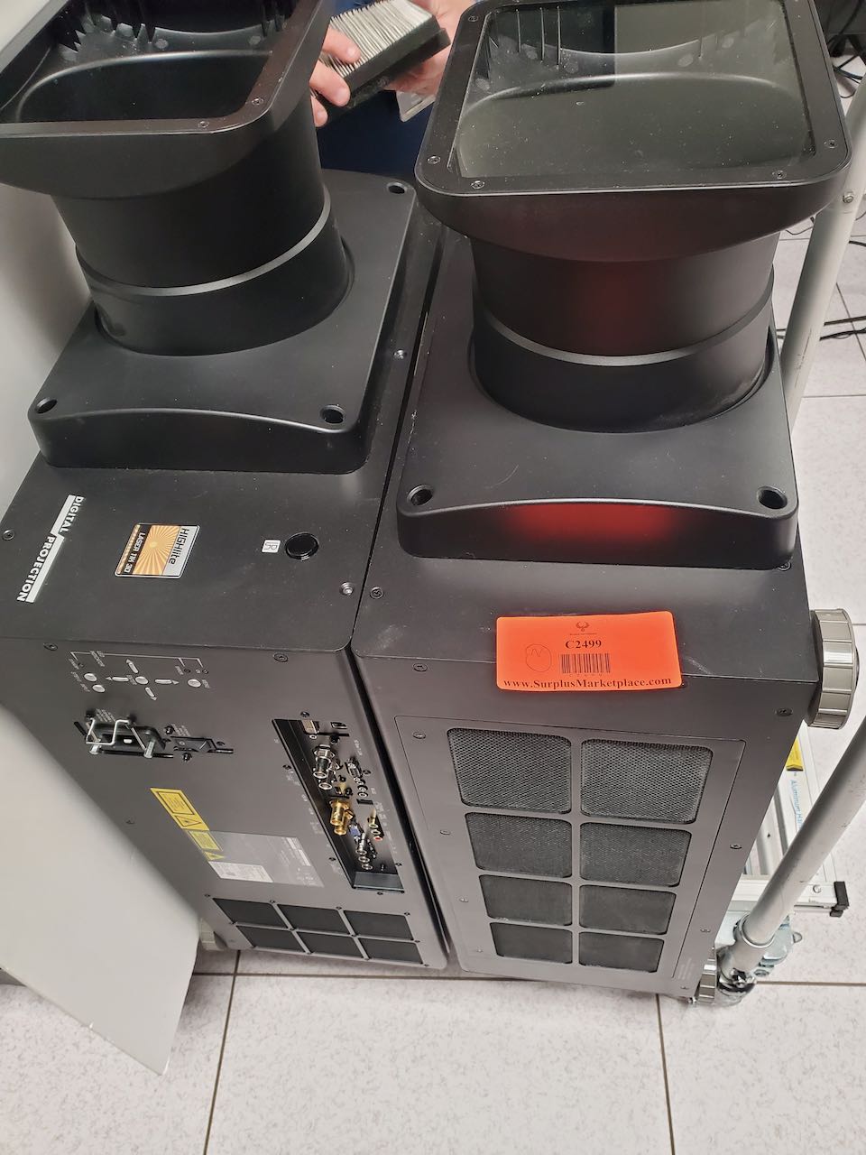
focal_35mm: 26
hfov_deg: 53.1
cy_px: 578
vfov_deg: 67.3
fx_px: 867
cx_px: 433
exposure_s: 1/40
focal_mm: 4.3
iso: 400
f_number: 2.4
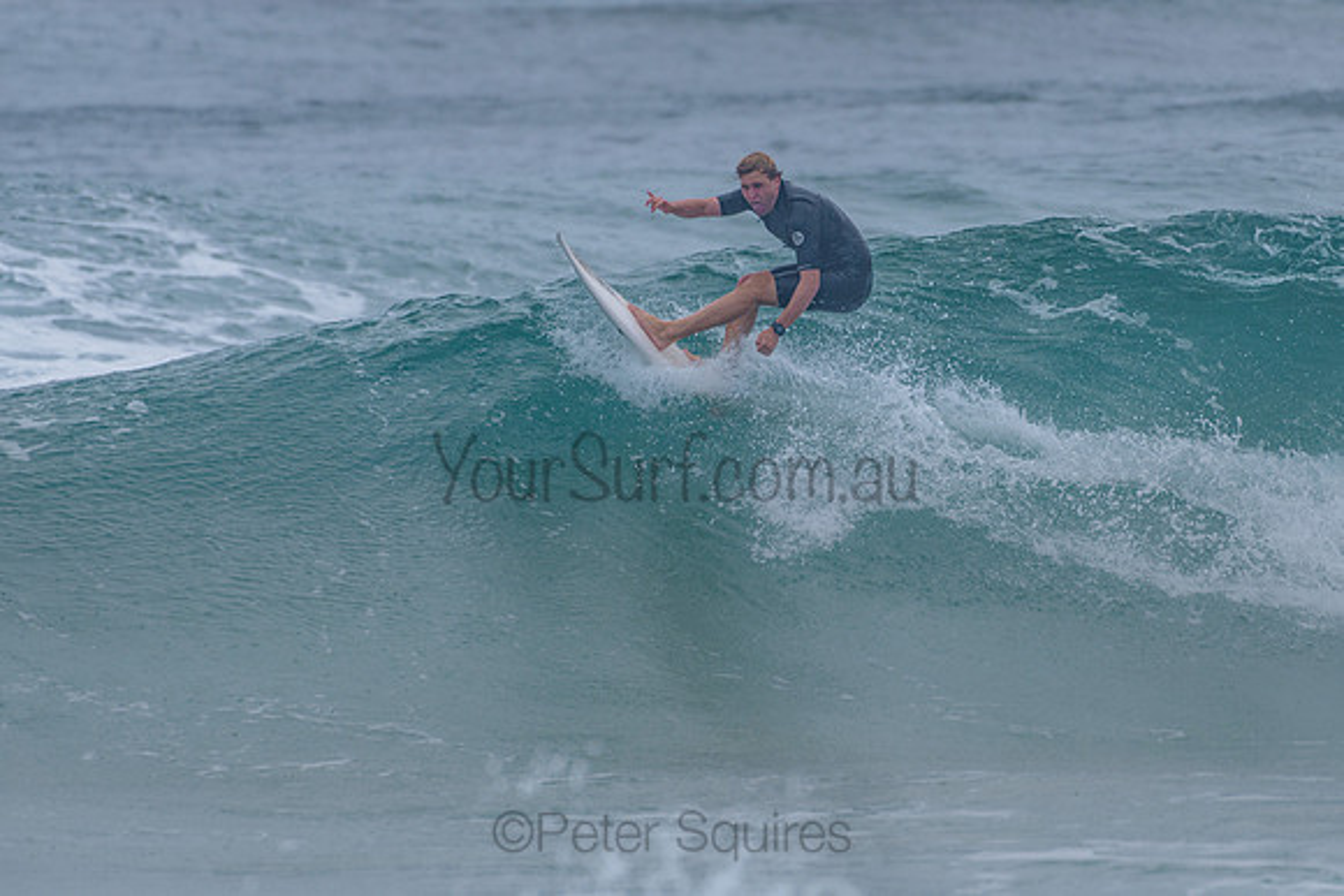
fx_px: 22879
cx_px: 716
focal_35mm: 613
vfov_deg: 2.2
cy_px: 347
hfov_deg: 3.4
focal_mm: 500
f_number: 5.6
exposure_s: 1/2000
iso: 400
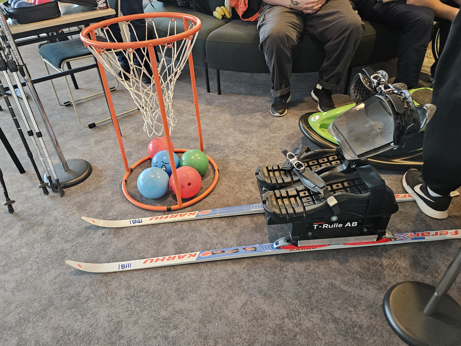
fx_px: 320
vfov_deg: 56.8
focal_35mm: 24
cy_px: 166
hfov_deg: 71.6
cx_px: 221
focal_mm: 5.4
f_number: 1.8
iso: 800
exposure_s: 1/50
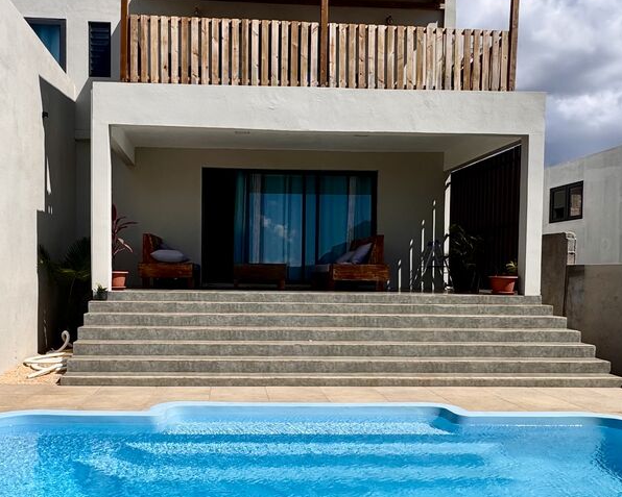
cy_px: 299
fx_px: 608
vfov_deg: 44.3
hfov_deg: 53.8
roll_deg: -0.5
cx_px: 250
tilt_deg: -2.1
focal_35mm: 33
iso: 50
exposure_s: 1/3546
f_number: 2.2
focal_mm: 2.22
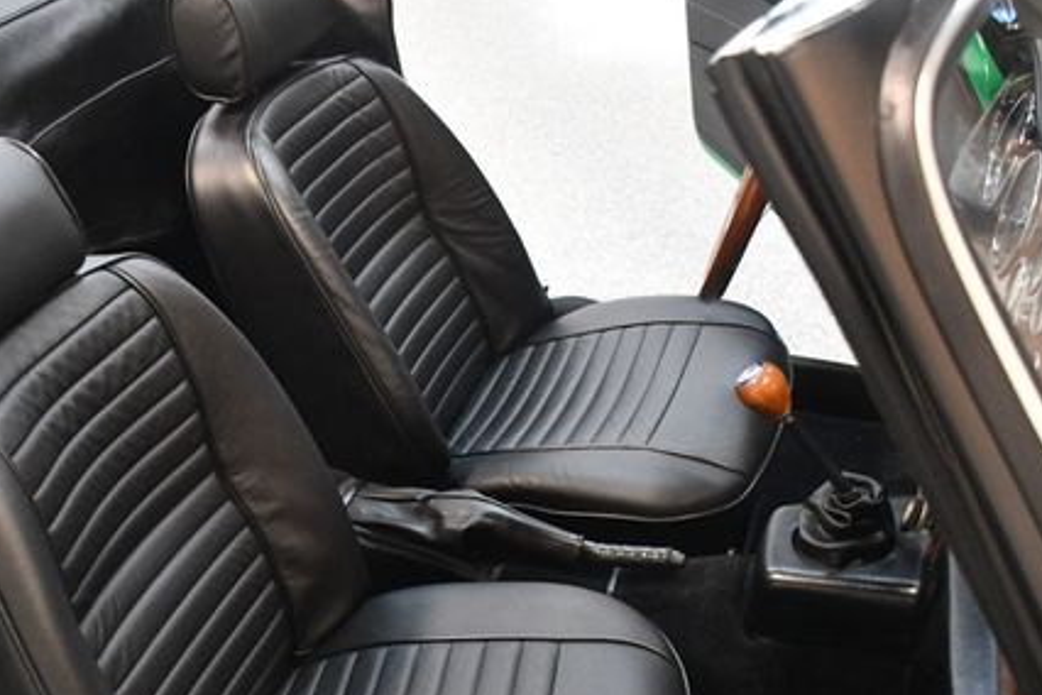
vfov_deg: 29.5
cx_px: 352
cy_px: 504
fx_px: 1302
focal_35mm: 45
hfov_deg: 43.0
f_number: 3.5
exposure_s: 1/80
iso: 3200
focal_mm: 20
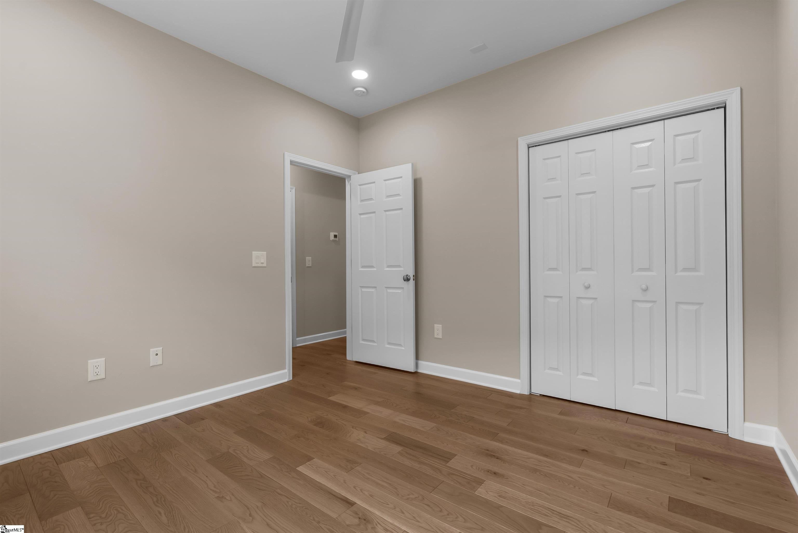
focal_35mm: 16
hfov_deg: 96.7
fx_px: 355
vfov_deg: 73.8
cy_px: 266
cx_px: 399
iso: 200
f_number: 8
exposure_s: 1/5
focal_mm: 16
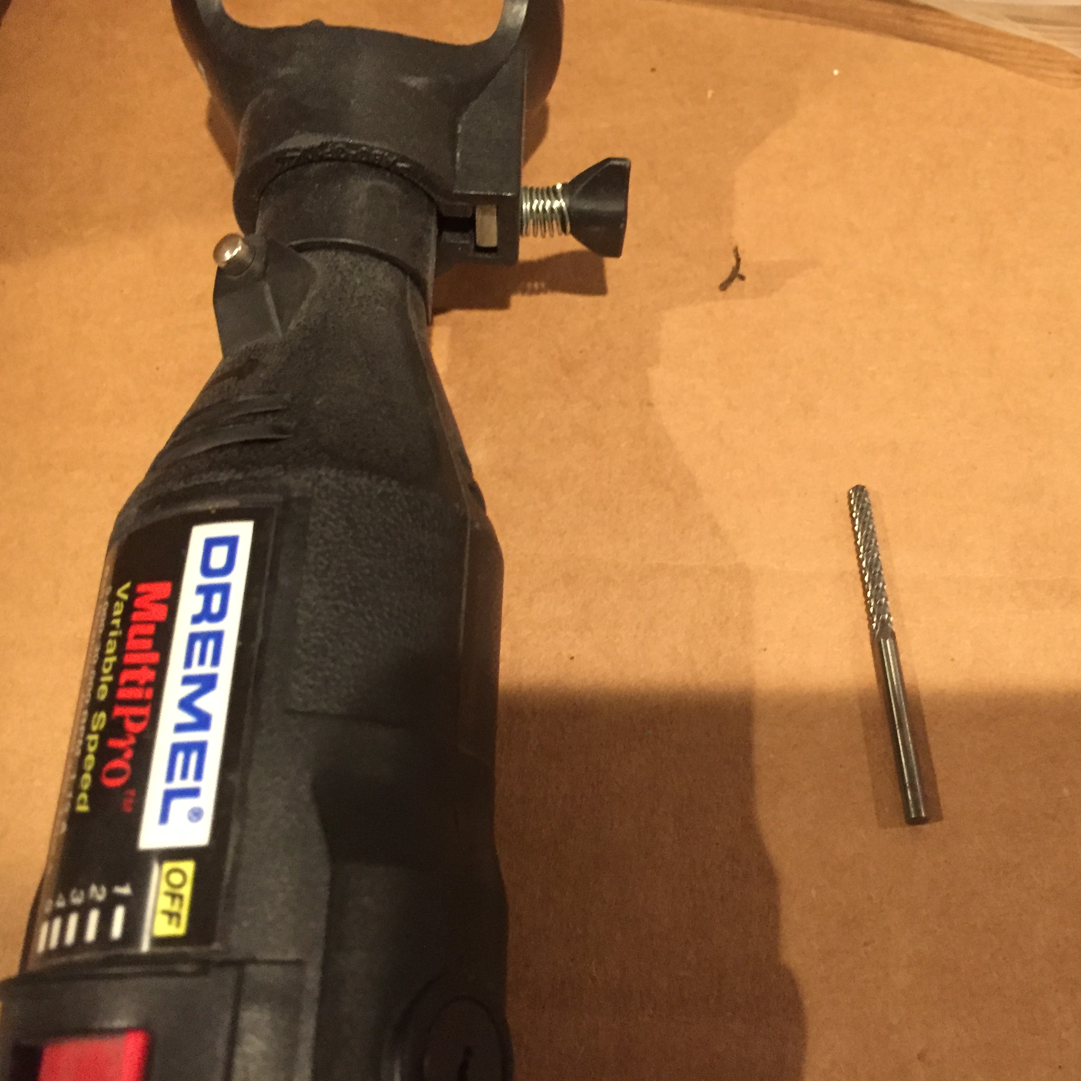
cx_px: 677
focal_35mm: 35
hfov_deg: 46.8
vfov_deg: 47.2
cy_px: 540
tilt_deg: -61.2
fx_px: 1237
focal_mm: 4.15
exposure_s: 1/15
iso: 320
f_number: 2.2
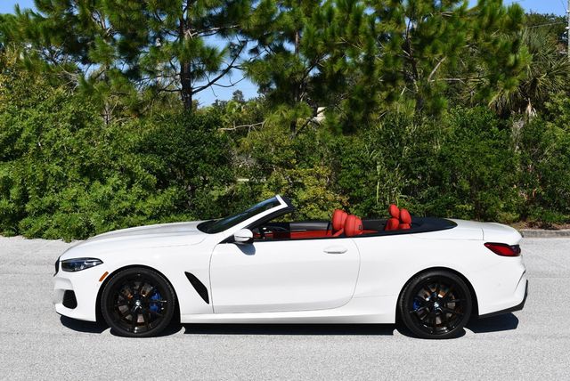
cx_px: 285
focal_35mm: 52
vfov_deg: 26.0
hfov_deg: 38.2
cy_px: 190
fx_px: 824
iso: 100
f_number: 9
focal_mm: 26
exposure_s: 1/320
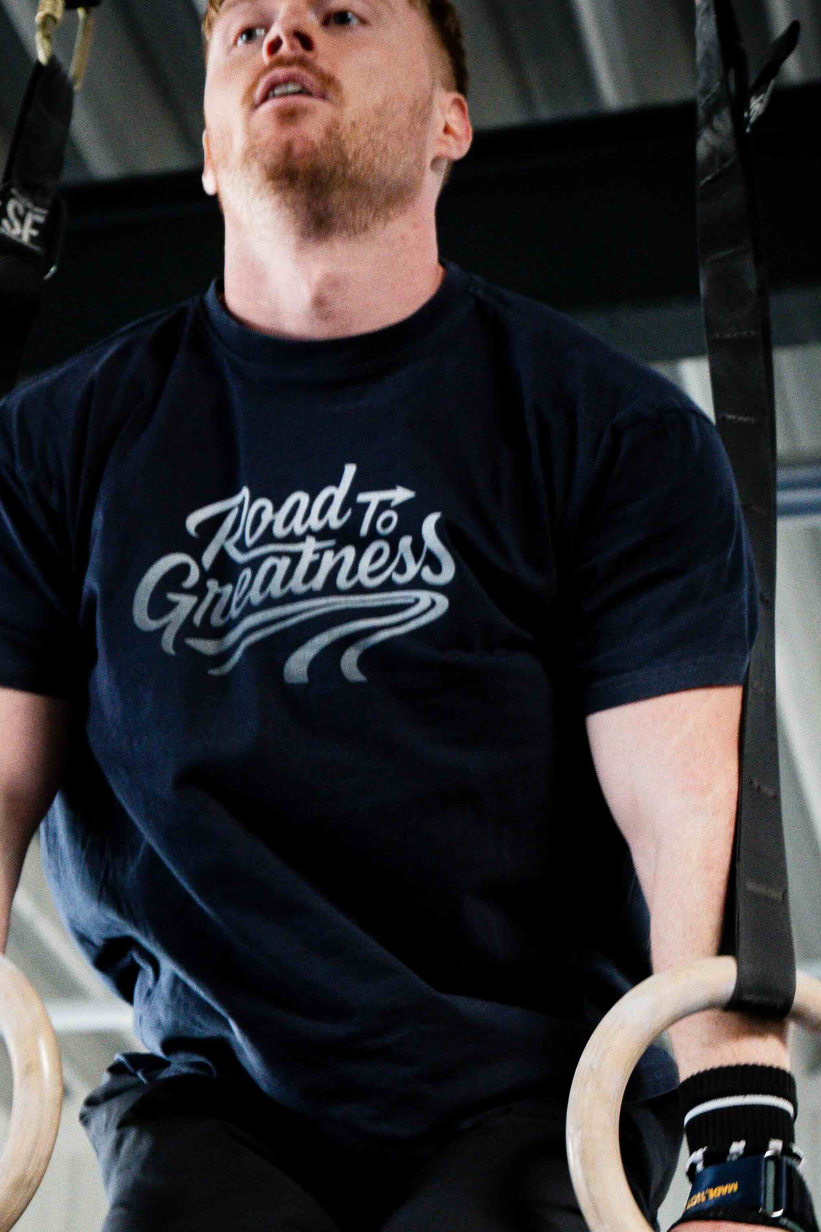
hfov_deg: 13.3
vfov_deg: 19.6
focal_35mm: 103
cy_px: 988
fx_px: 3523
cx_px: 326
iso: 1000
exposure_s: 1/250
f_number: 2.8
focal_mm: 35
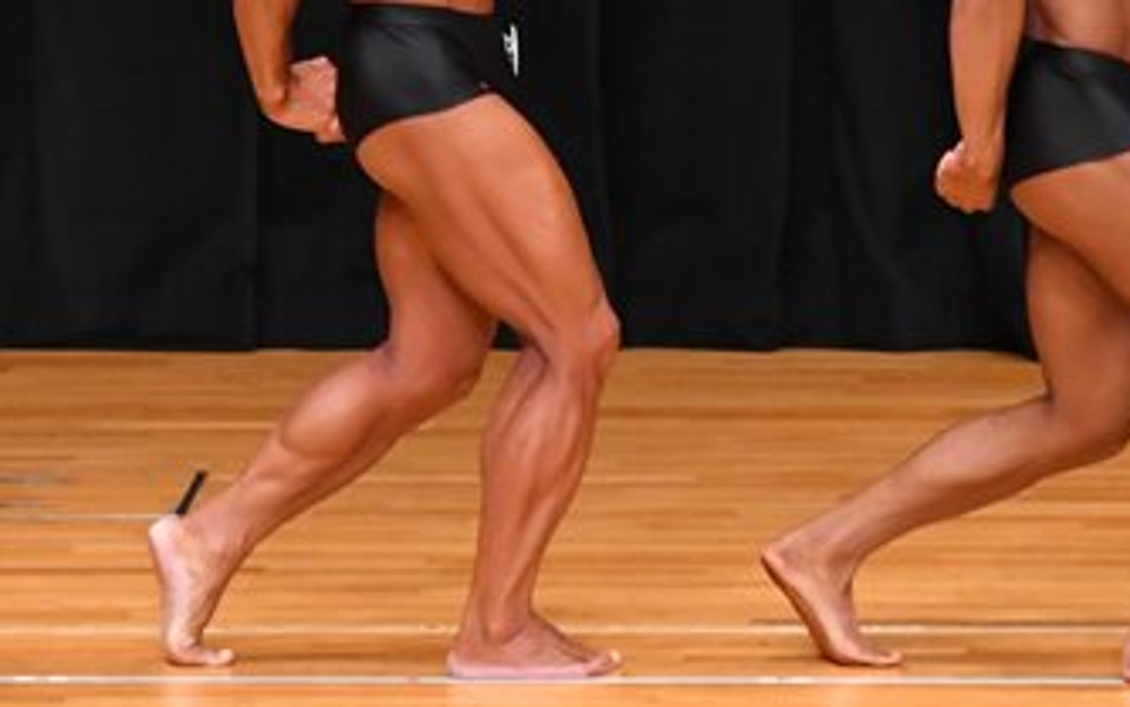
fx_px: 17498
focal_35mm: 568
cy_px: 142
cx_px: 431
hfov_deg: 3.7
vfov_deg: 2.3
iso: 4000
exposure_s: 1/400
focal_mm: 160
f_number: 5.6
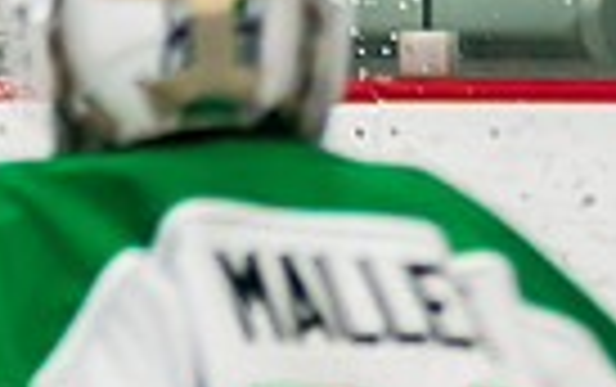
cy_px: 867
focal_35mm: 1377
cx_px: -911
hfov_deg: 1.5
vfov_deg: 1.0
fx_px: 23146
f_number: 3.2
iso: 640
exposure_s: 1/640
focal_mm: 145
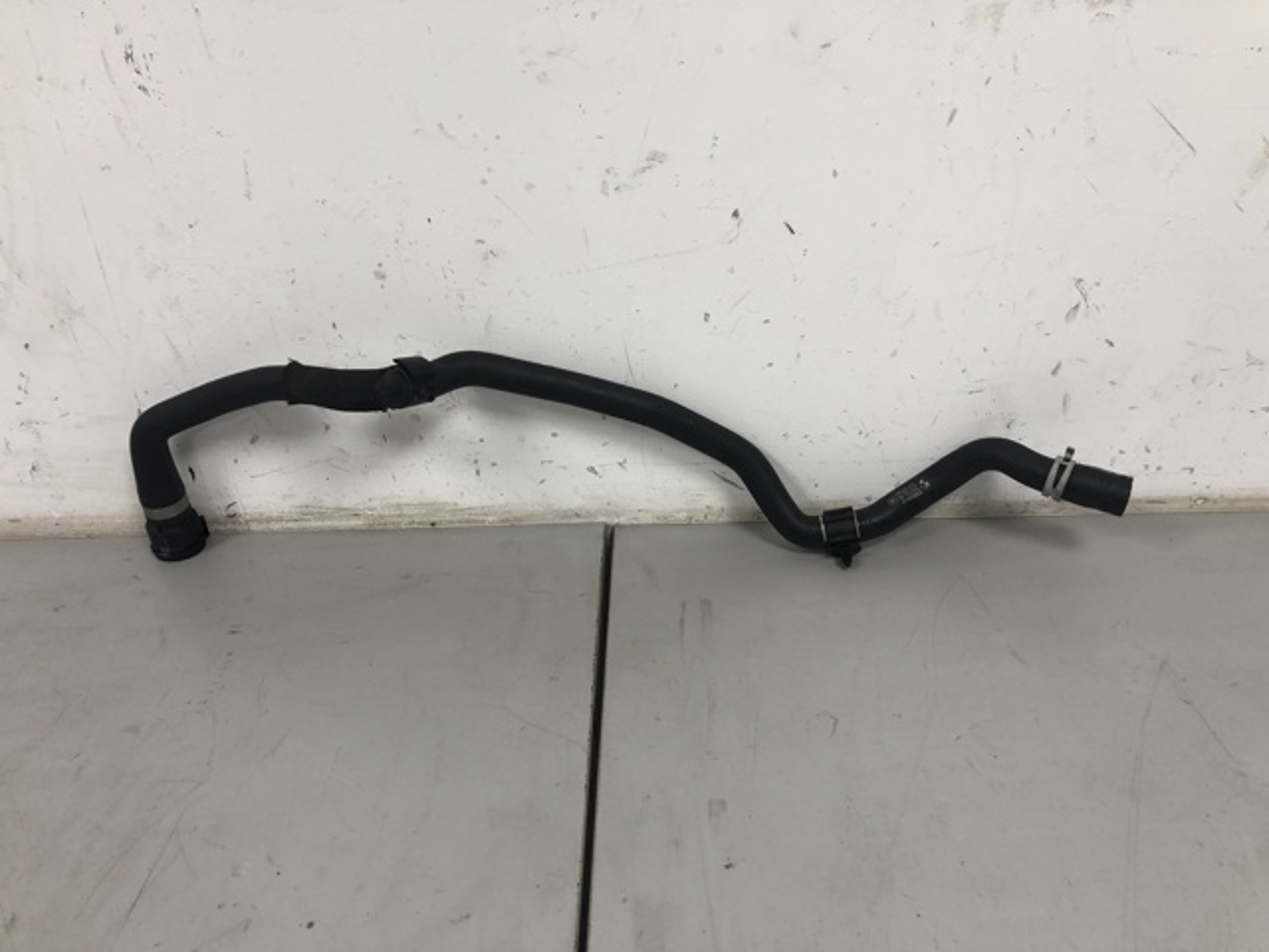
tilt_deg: -29.6
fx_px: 1026
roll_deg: +7.1
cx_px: 634
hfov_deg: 63.4
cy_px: 476
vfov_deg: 49.7
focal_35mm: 28
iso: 20
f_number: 1.8
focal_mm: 4
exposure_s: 1/33
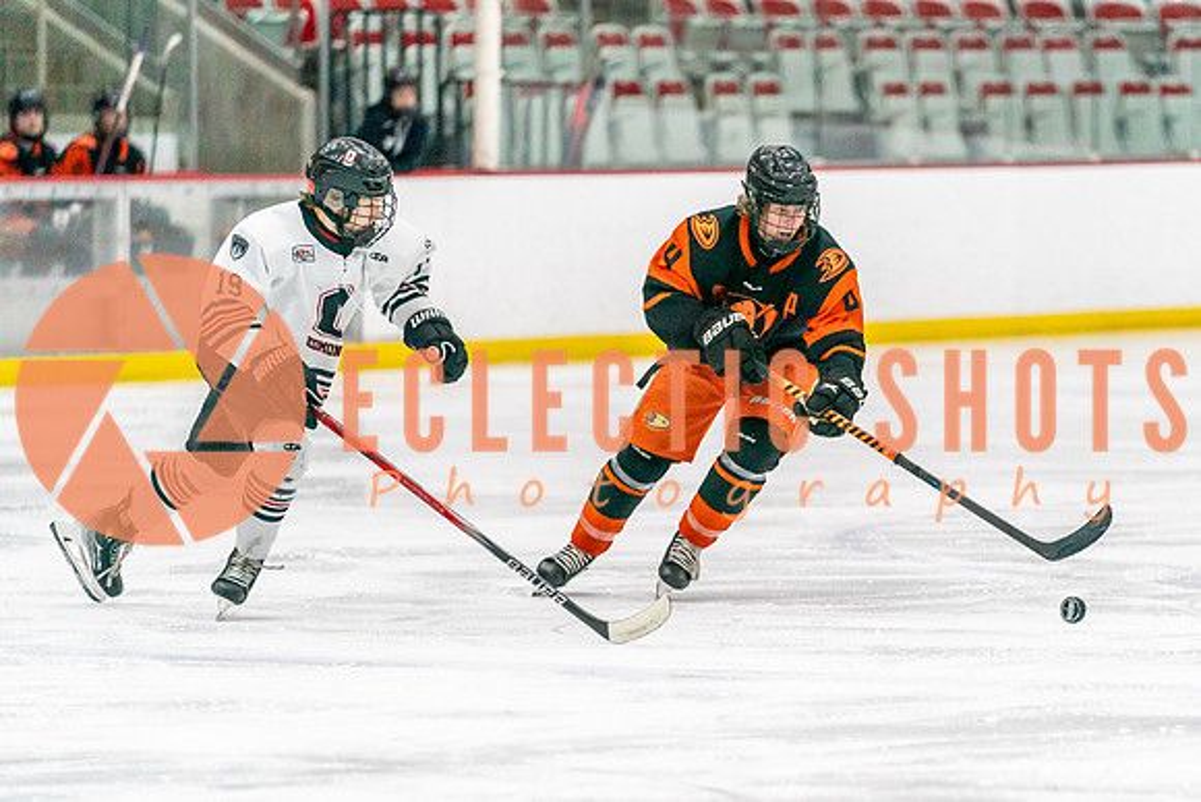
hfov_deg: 7.7
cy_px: 528
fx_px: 8914
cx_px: 739
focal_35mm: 267
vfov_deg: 5.1
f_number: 2.8
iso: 3200
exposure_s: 1/1250
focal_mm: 200
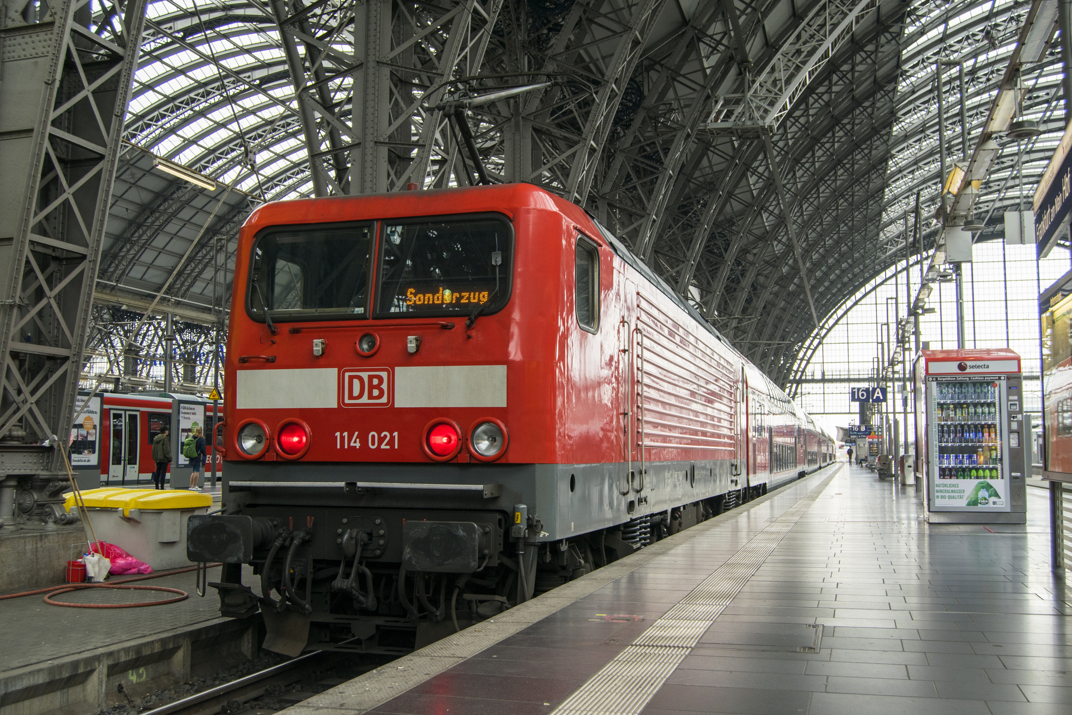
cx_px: 536
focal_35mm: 34
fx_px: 1027
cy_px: 358
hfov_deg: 55.1
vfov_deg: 38.4
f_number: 7.1
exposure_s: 1/100
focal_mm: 23
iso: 250
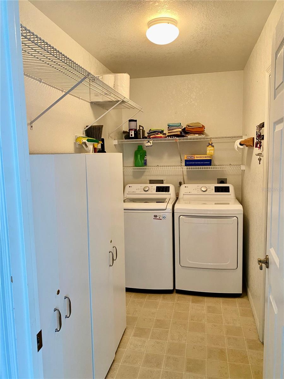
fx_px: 284
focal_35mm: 26
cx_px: 142
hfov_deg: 53.1
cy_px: 190
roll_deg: +1.3
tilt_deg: -5.5
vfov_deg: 67.3
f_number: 1.8
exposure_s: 1/60
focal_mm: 4.25
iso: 200
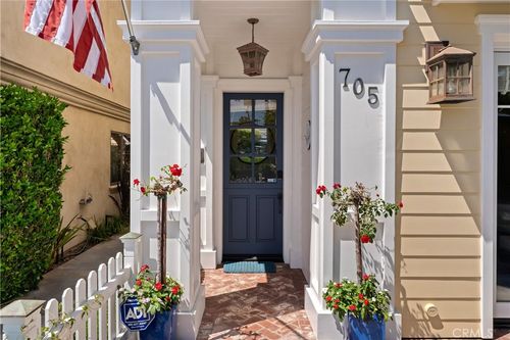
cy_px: 170
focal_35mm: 24
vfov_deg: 53.1
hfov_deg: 73.8
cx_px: 255
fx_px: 340
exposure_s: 1/1000
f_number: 9
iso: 320
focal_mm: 24
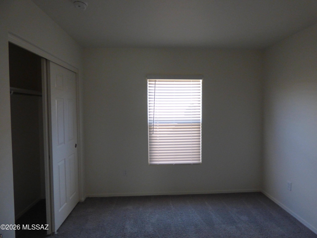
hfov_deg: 81.7
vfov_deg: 66.0
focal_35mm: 20
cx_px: 158
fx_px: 183
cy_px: 119
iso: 400
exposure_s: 1/60
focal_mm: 3.58
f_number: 2.8
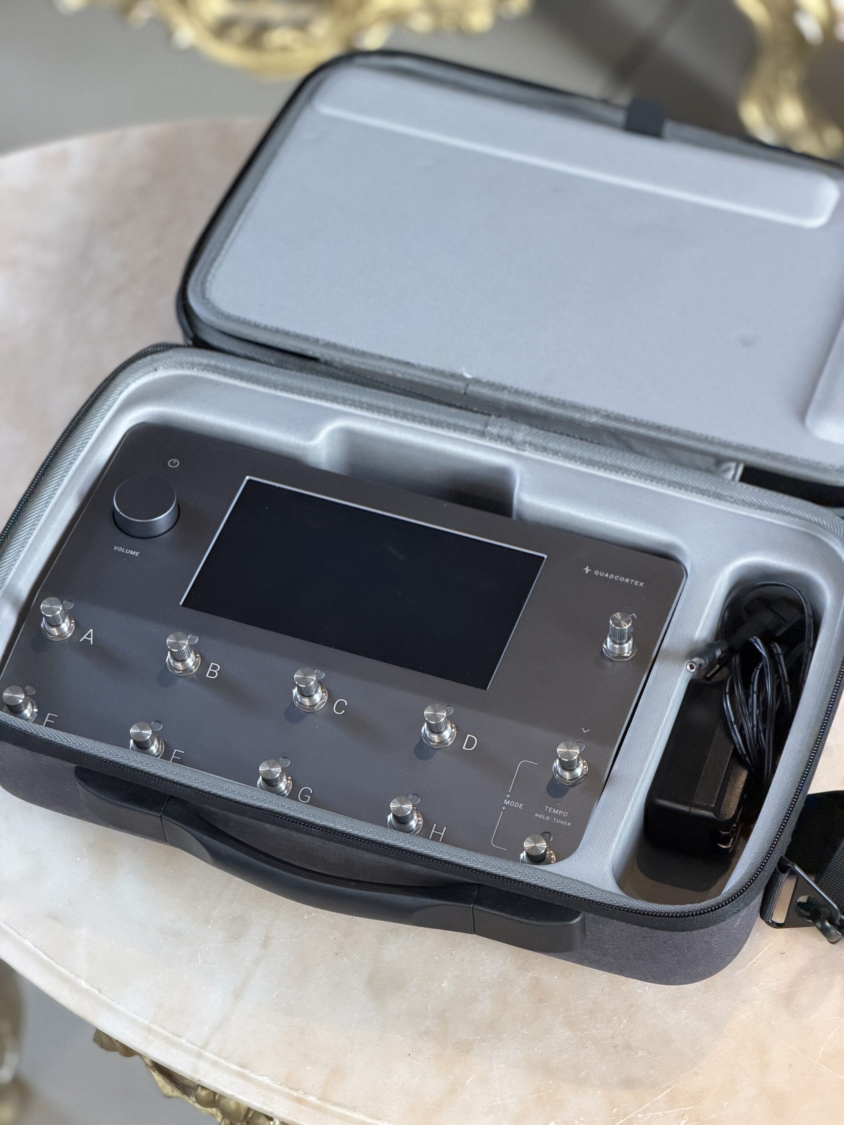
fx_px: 3251
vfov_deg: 19.6
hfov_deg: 14.8
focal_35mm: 100
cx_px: 422
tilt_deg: -53.2
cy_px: 562
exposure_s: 1/85
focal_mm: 16.89
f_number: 2.8
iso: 500
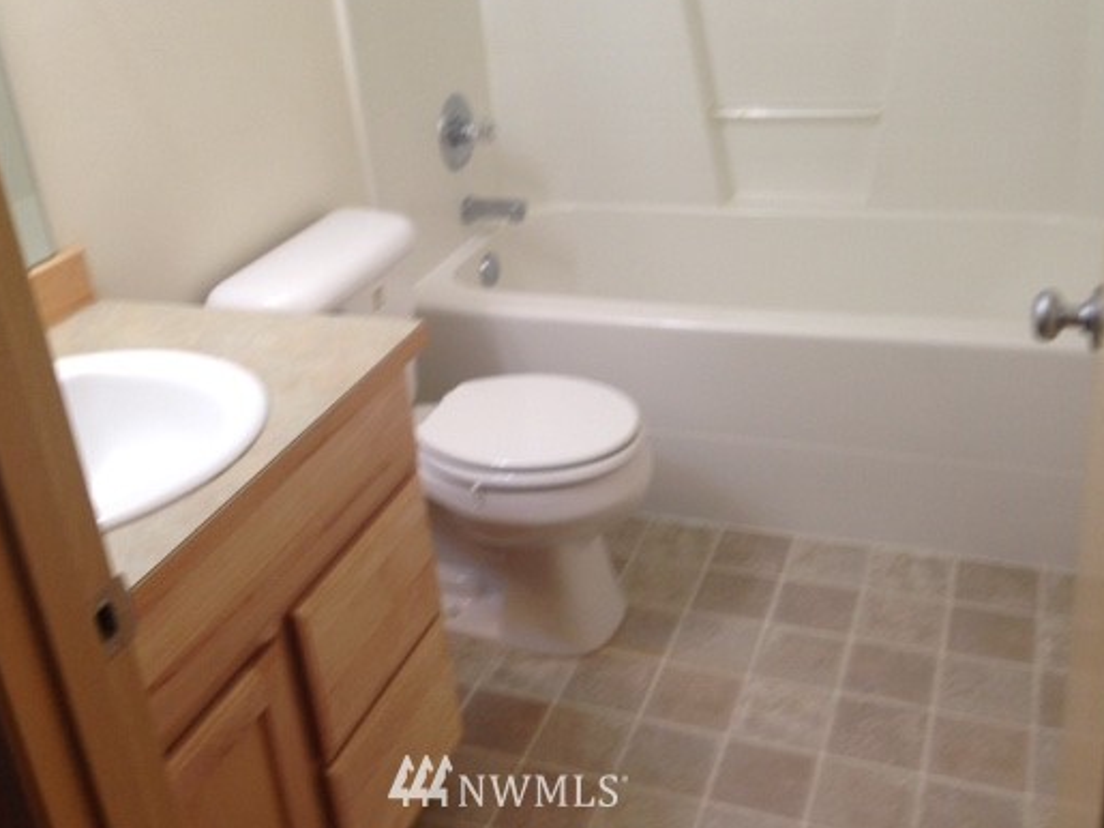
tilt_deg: -24.2
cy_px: 348
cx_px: 508
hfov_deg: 45.7
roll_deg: +6.1
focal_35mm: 41
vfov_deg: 35.0
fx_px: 1307
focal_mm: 4.12
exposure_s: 1/20
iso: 80
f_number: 2.4
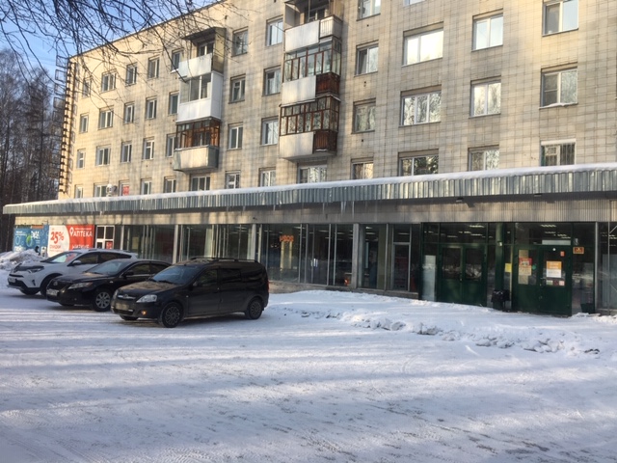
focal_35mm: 29
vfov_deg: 48.2
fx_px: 517
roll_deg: -4.1
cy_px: 232
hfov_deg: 61.7
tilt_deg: +3.5
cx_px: 308
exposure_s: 1/705
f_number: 2.2
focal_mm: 4.15
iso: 25
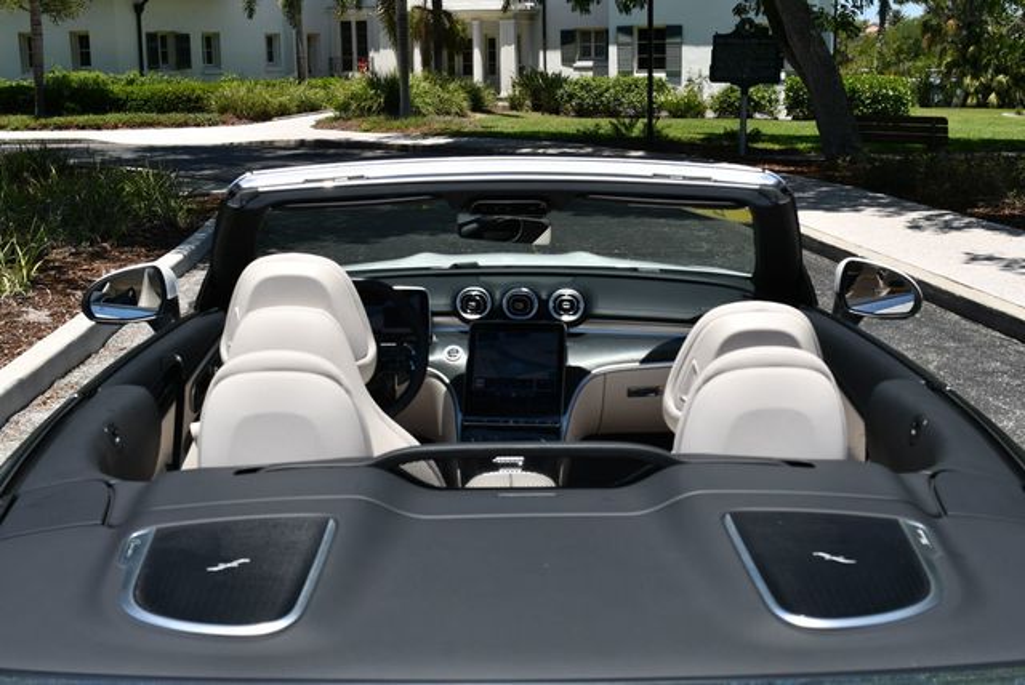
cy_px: 342
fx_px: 1254
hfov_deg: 44.5
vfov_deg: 30.6
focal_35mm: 44
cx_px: 512
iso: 100
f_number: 8
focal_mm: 22
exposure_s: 1/250
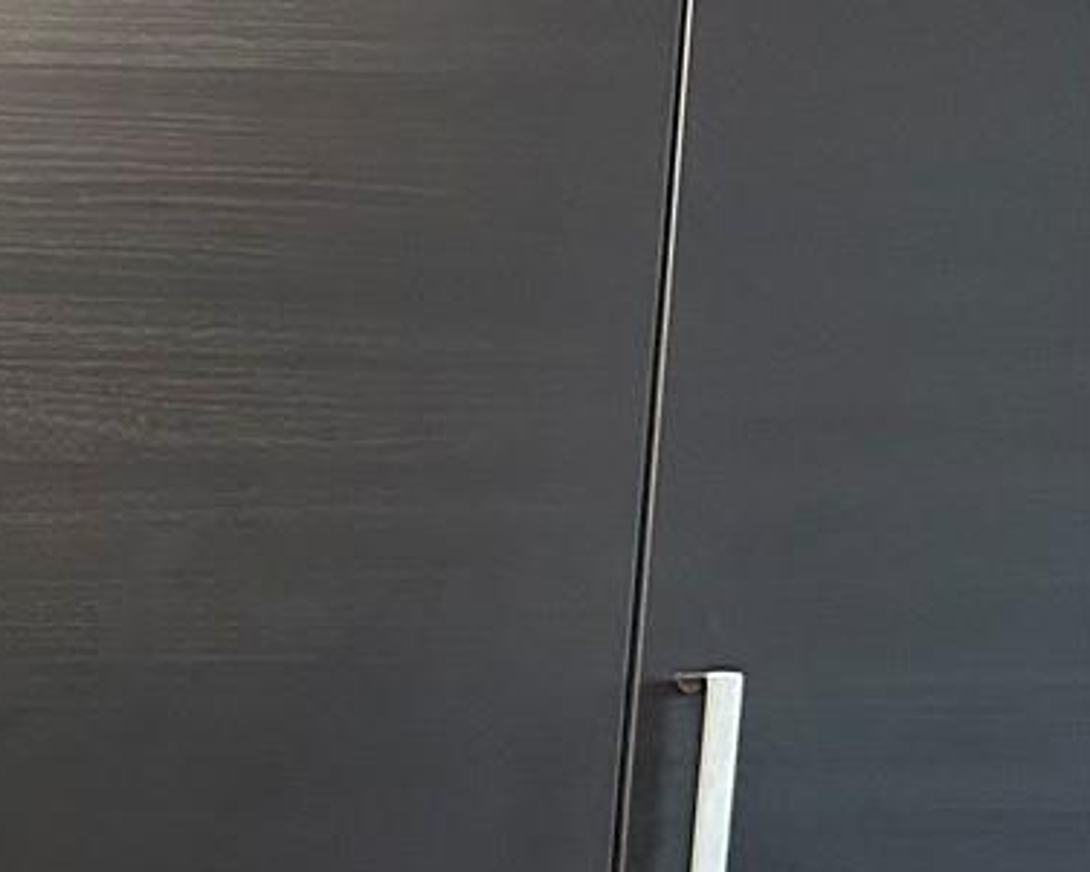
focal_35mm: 108
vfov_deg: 13.5
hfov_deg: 14.2
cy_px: 1275
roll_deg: +0.1
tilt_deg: -8.2
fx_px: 3485
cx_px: -1223
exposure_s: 1/60
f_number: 1.5
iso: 400
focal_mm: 5.7
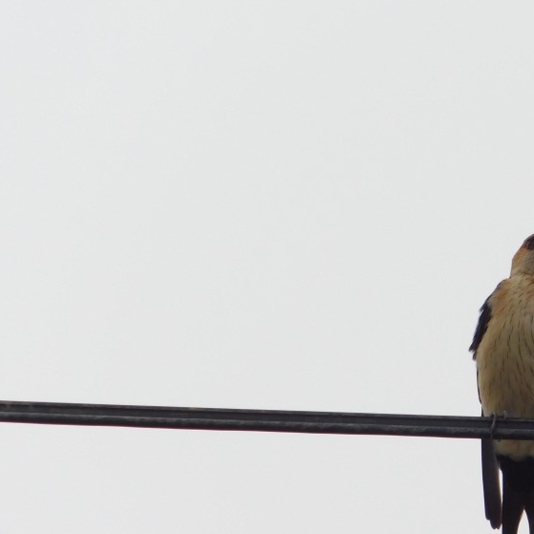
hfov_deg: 1.2
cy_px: 366
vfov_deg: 1.2
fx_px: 26476
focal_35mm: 1517
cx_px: 497
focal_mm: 160
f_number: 6.5
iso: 125
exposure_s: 1/250
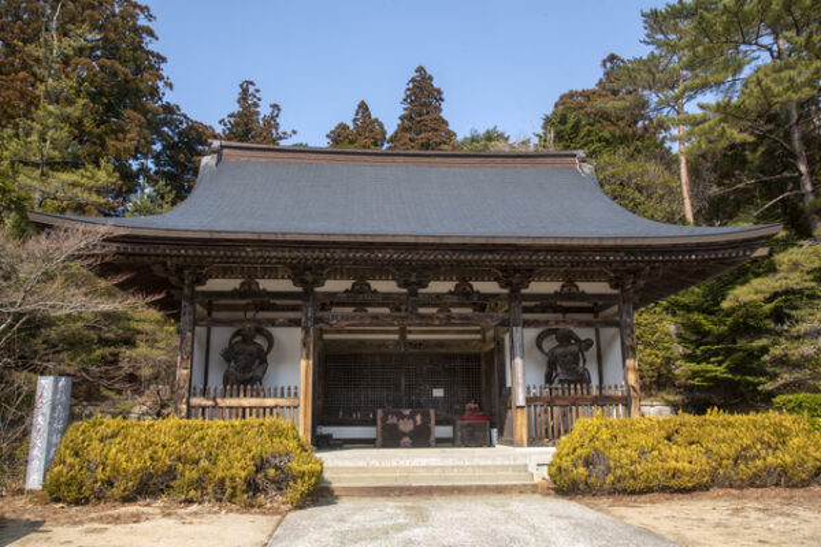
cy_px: 274
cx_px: 410
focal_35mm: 28
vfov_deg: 46.4
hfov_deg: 65.5
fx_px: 639
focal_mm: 28
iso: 100
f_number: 11
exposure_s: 1/50
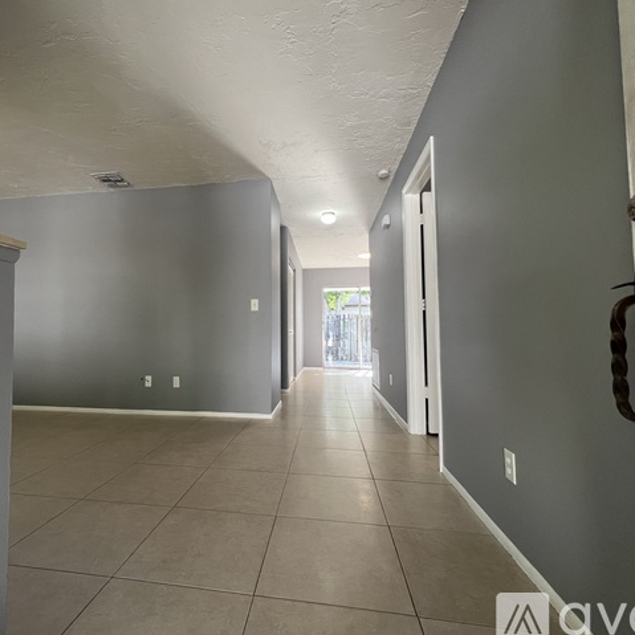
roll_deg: +0.0
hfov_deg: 86.8
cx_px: 268
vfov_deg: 87.4
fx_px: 332
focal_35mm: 16
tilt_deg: +2.7
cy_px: 314
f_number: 1.8
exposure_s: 1/120
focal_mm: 1.57
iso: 160
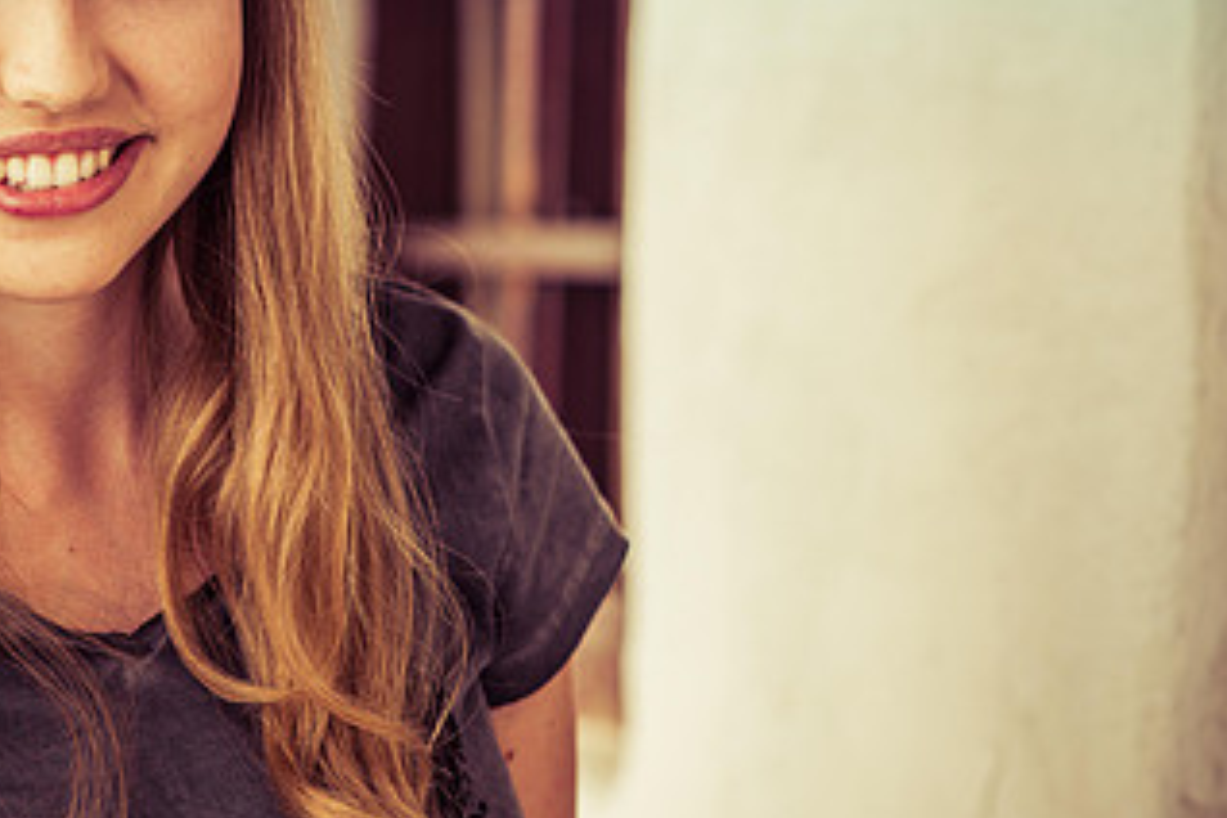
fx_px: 5283
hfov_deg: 13.2
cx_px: 378
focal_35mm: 155
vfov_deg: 8.8
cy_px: 280
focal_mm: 85
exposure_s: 1/200
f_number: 3.5
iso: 100
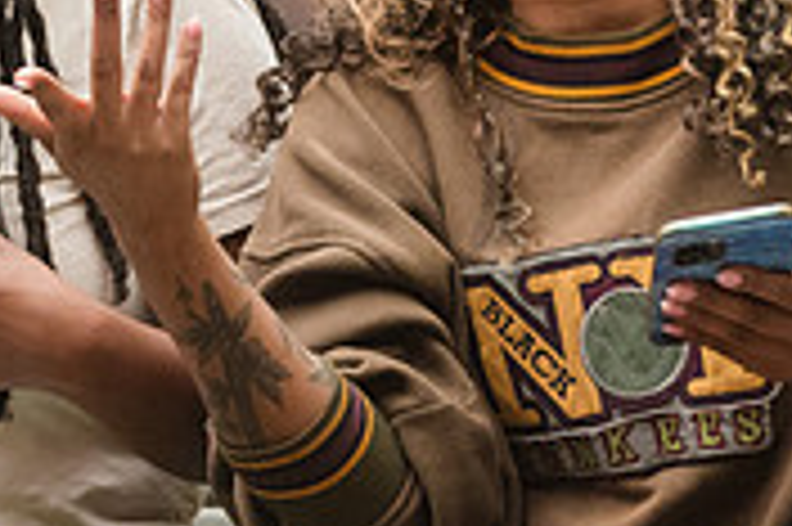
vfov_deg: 1.7
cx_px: -105
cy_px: 0
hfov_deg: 2.6
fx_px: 17583
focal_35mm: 800
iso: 3200
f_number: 4
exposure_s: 1/500
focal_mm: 185
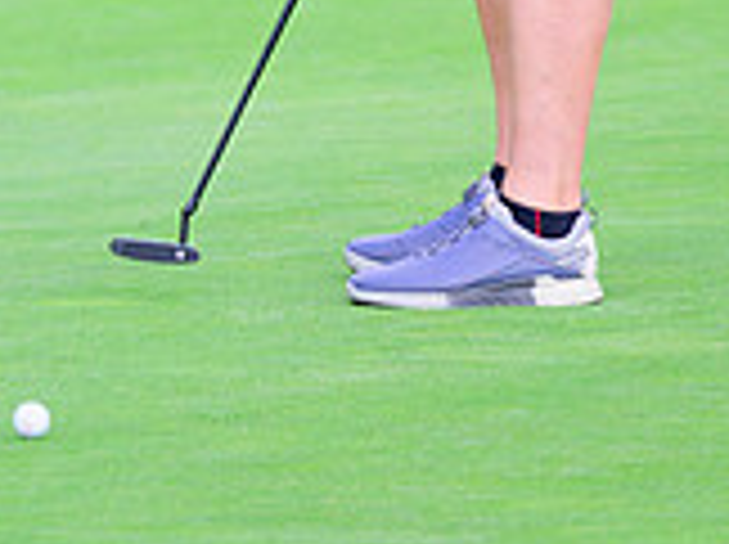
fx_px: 19136
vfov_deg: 1.6
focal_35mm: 910
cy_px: -337
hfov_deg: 2.2
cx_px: 202
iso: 1000
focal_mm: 340
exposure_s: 1/1250
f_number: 5.6
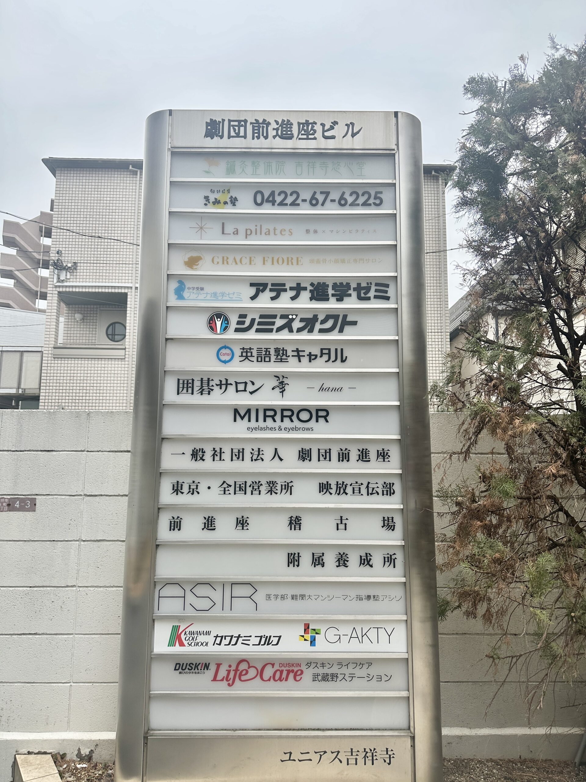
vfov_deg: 71.6
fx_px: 542
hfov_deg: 56.8
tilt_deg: +8.8
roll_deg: -1.2
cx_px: 293
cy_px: 391
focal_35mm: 24
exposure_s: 1/1083
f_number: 1.78
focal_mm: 6.86
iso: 80
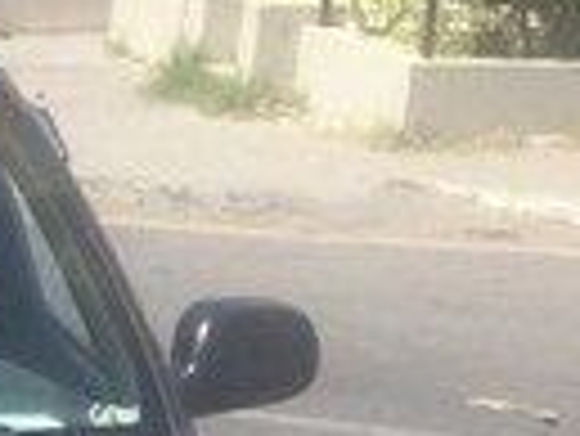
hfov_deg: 11.7
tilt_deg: -28.8
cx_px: -382
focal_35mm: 158
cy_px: 951
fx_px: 2650
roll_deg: -2.4
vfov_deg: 8.7
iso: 25
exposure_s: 1/959
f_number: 2.4
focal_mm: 3.3
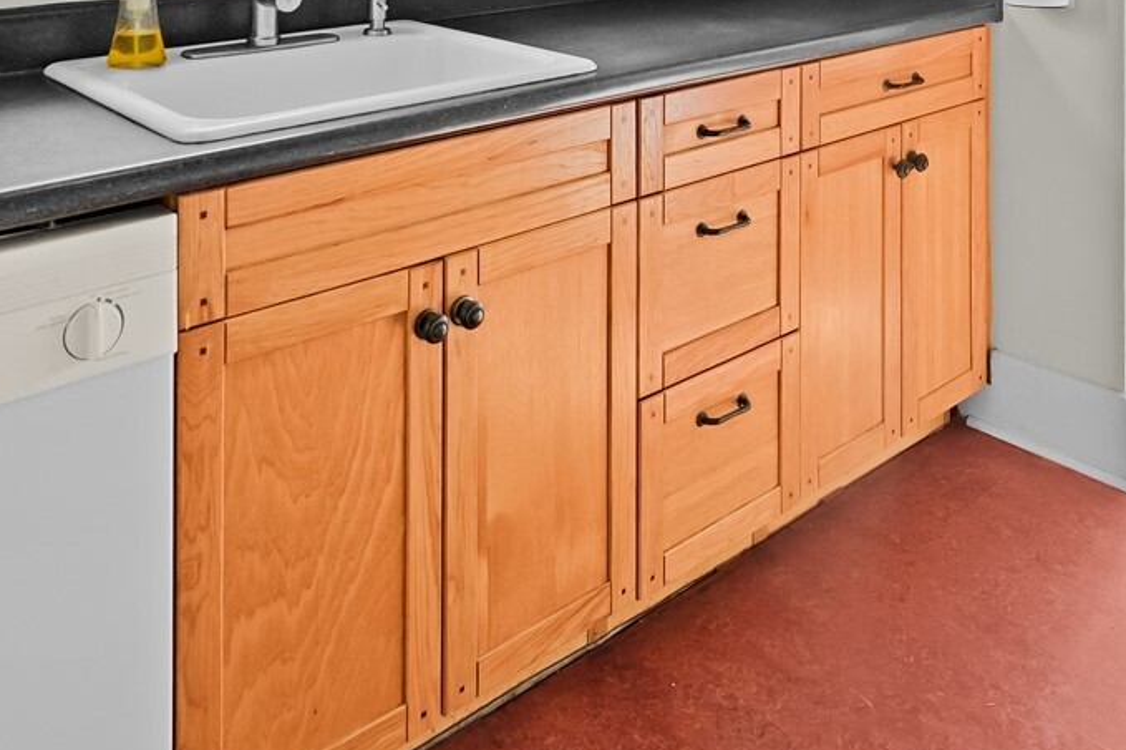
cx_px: 638
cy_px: -172
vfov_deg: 31.2
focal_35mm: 35
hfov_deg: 54.3
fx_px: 1094
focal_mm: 14
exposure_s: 1/60
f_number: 5.6
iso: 500
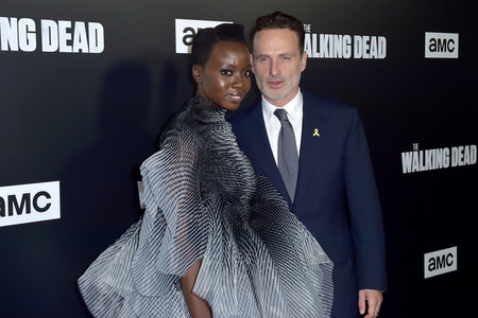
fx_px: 637
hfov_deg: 41.1
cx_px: 239
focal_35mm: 48
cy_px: 159
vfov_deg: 28.1
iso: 400
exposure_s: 1/200
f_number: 5.6
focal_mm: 48
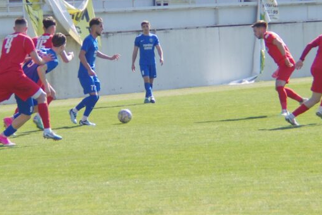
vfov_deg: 8.4
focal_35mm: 164
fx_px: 1467
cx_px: 118
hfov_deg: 12.5
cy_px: 62
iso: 400
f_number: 8
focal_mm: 73
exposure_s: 1/320
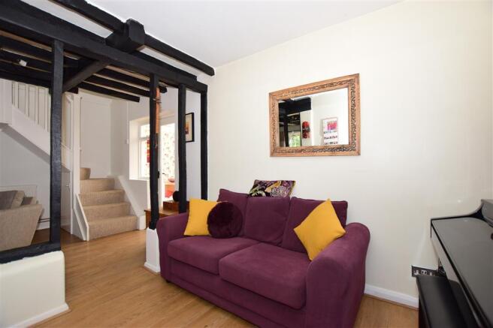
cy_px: 164
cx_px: 246
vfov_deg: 77.3
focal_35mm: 15
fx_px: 205
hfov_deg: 100.4
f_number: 5.6
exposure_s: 1/100
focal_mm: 10
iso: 400
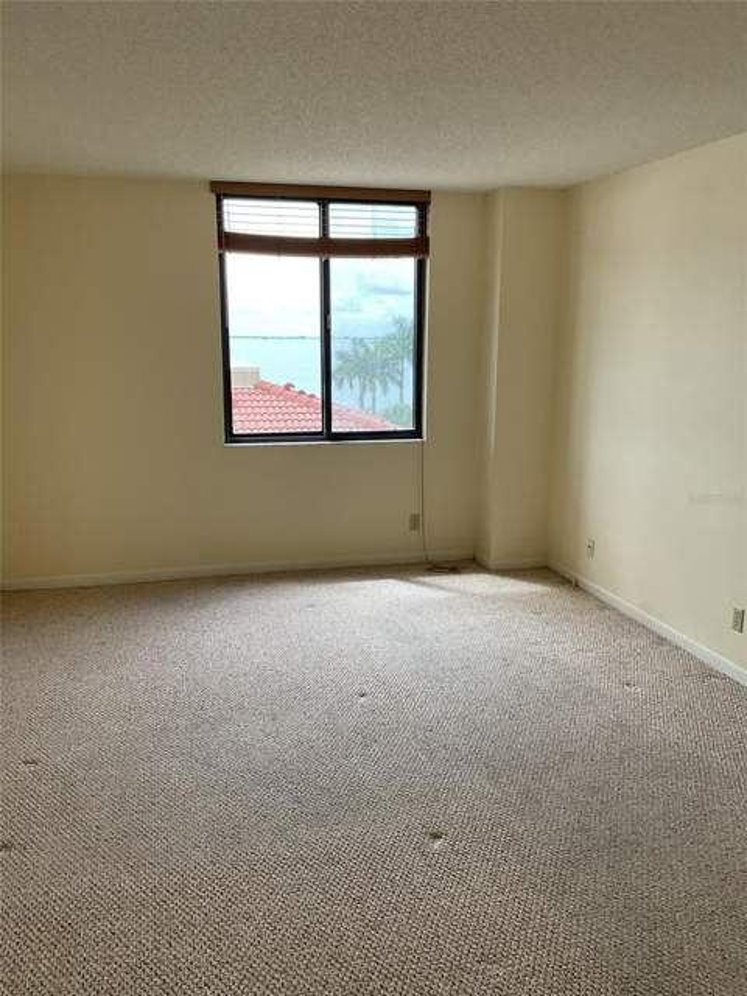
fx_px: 834
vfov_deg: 61.7
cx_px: 374
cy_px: 498
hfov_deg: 48.2
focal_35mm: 29
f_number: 1.8
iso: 16
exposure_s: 1/212
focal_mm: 3
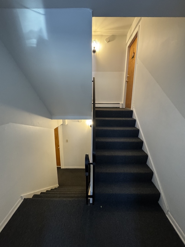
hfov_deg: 85.7
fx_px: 100
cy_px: 124
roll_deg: -0.3
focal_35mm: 14
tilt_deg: -7.9
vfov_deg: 102.1
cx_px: 92
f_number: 2.2
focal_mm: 2.22
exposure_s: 1/60
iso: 640
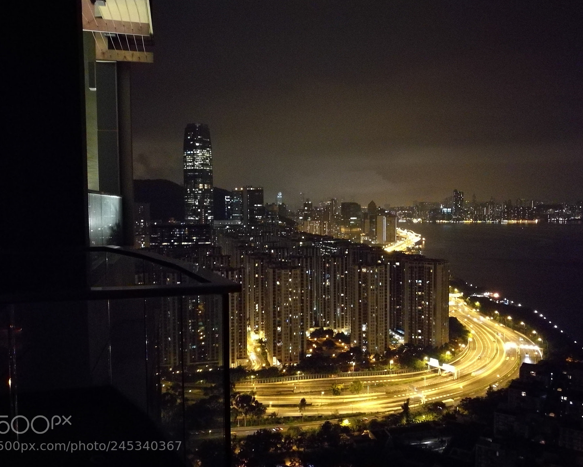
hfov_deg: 60.4
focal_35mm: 29
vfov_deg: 50.0
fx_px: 500
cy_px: 237
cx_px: 293
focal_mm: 4.5
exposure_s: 1/16.7
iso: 5000
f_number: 2.2
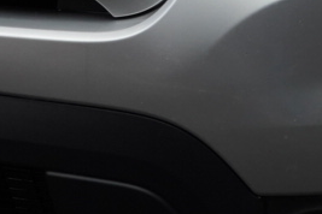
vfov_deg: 6.5
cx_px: 257
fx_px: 1842
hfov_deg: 10.0
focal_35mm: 206
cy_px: -172
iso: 1000
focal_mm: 34
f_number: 4
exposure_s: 1/160
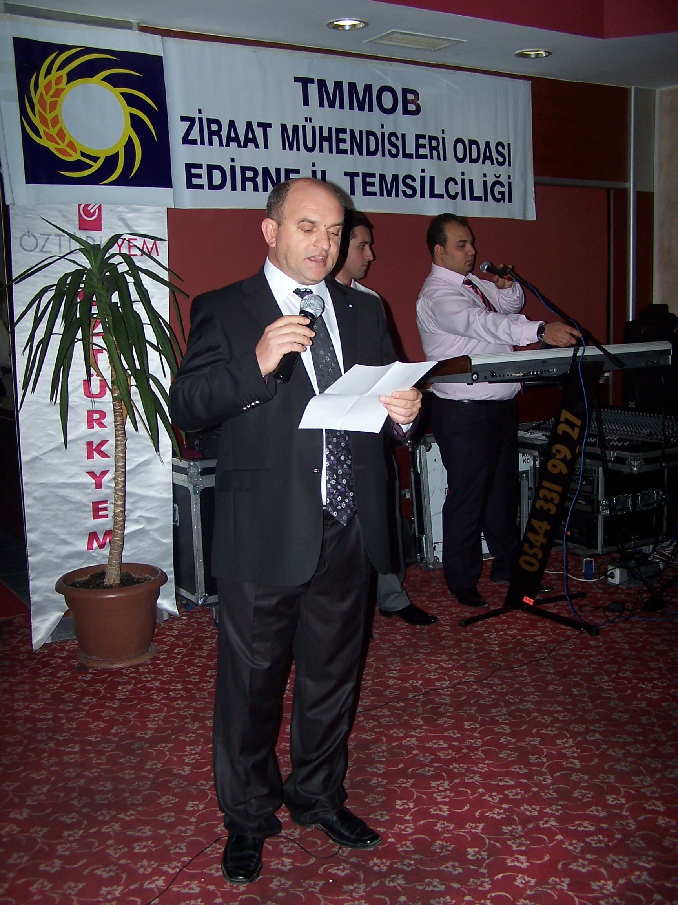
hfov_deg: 37.7
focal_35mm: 38
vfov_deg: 49.0
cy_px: 452
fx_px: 992
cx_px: 339
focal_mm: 6.3
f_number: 2.8
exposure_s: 1/60
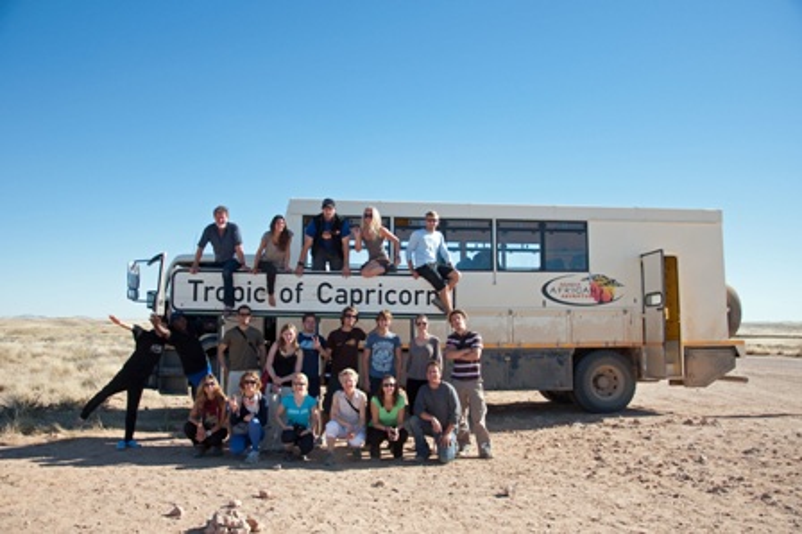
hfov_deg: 59.5
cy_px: 267
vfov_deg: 41.7
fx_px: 701
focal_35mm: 32
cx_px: 401
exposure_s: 1/2500
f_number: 4
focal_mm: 21
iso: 400
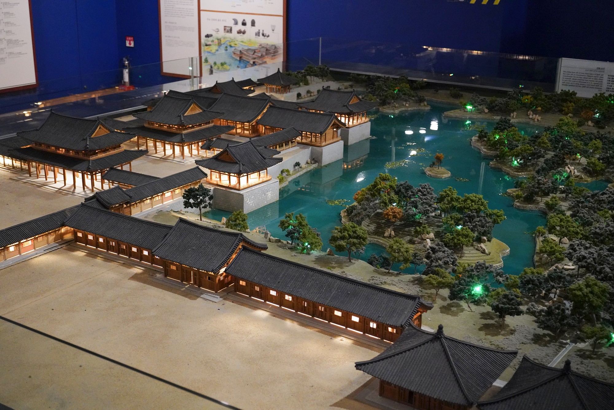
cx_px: 307
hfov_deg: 41.1
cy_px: 205
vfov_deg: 28.1
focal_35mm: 48
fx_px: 819
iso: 8000
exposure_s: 1/100
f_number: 5.6
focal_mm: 48
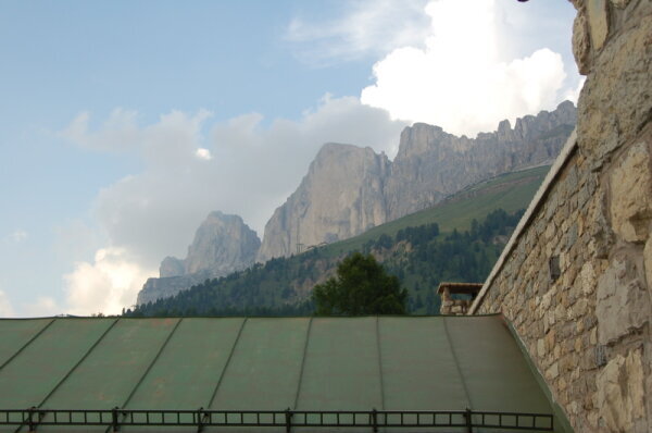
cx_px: 326
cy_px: 216
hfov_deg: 42.4
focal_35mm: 46
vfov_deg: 28.8
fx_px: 841
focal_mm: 31
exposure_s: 1/250
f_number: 10
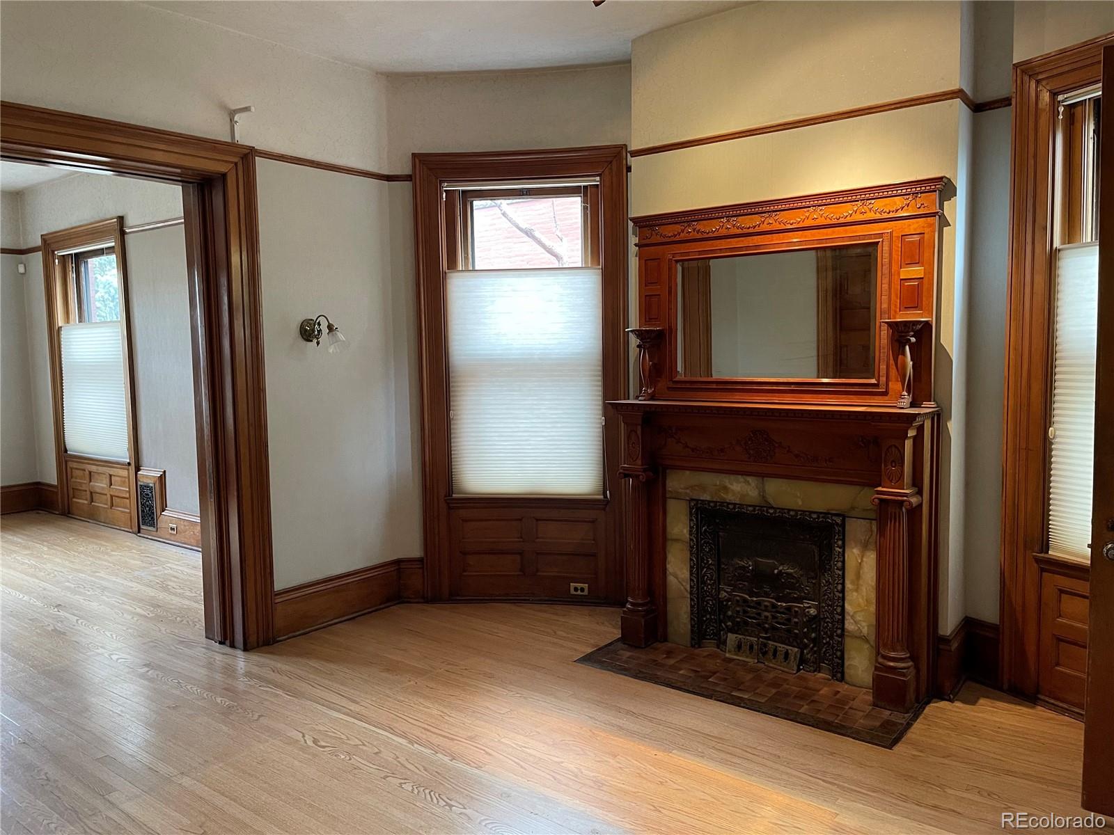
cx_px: 557
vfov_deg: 53.1
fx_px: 837
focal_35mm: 26
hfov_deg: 67.3
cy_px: 418
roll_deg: +1.2
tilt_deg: -4.1
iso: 320
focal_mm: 5.1
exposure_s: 1/60
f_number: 1.6
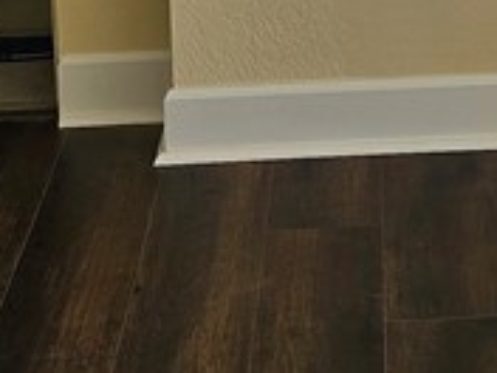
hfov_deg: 13.7
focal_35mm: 140
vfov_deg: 10.1
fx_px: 2010
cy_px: -251
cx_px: 613
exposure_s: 1/406
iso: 50
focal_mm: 5
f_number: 1.8
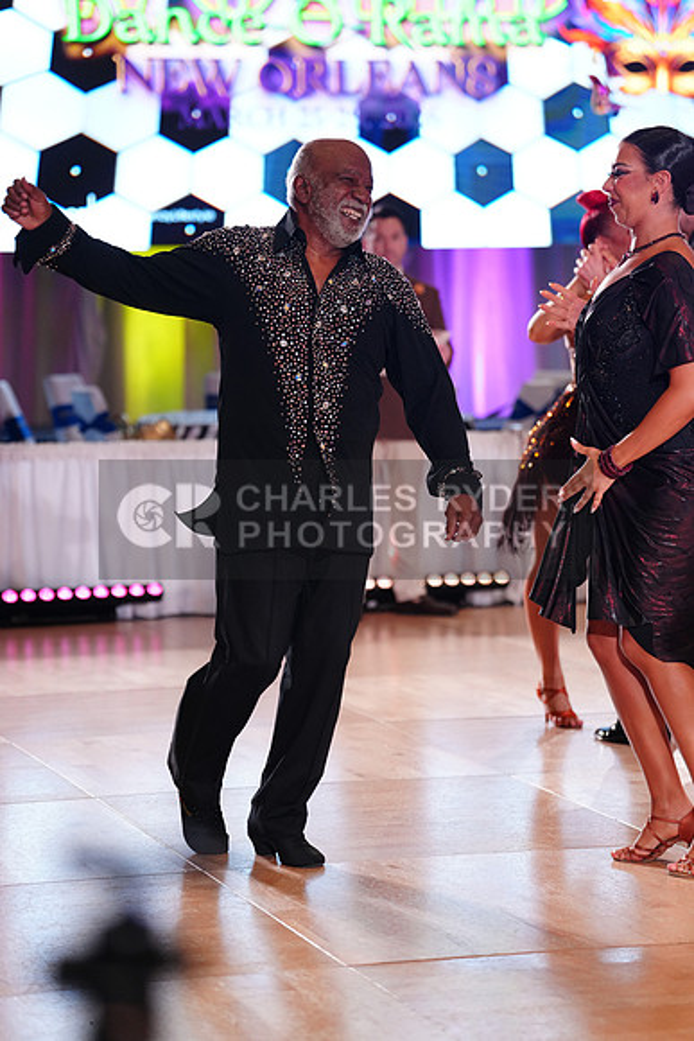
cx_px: 347
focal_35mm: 111
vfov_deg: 18.4
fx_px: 3208
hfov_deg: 12.3
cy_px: 520
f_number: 2.8
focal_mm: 111
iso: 2000
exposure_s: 1/640
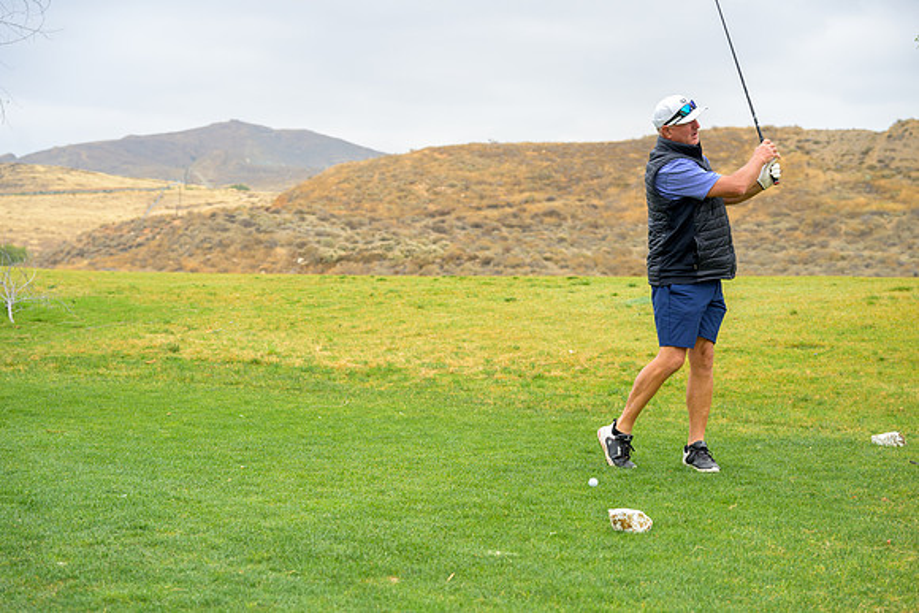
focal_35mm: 61
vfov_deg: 22.3
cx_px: 460
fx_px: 1557
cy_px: 306
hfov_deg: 32.9
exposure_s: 1/2500
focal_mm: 61
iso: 800
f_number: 4
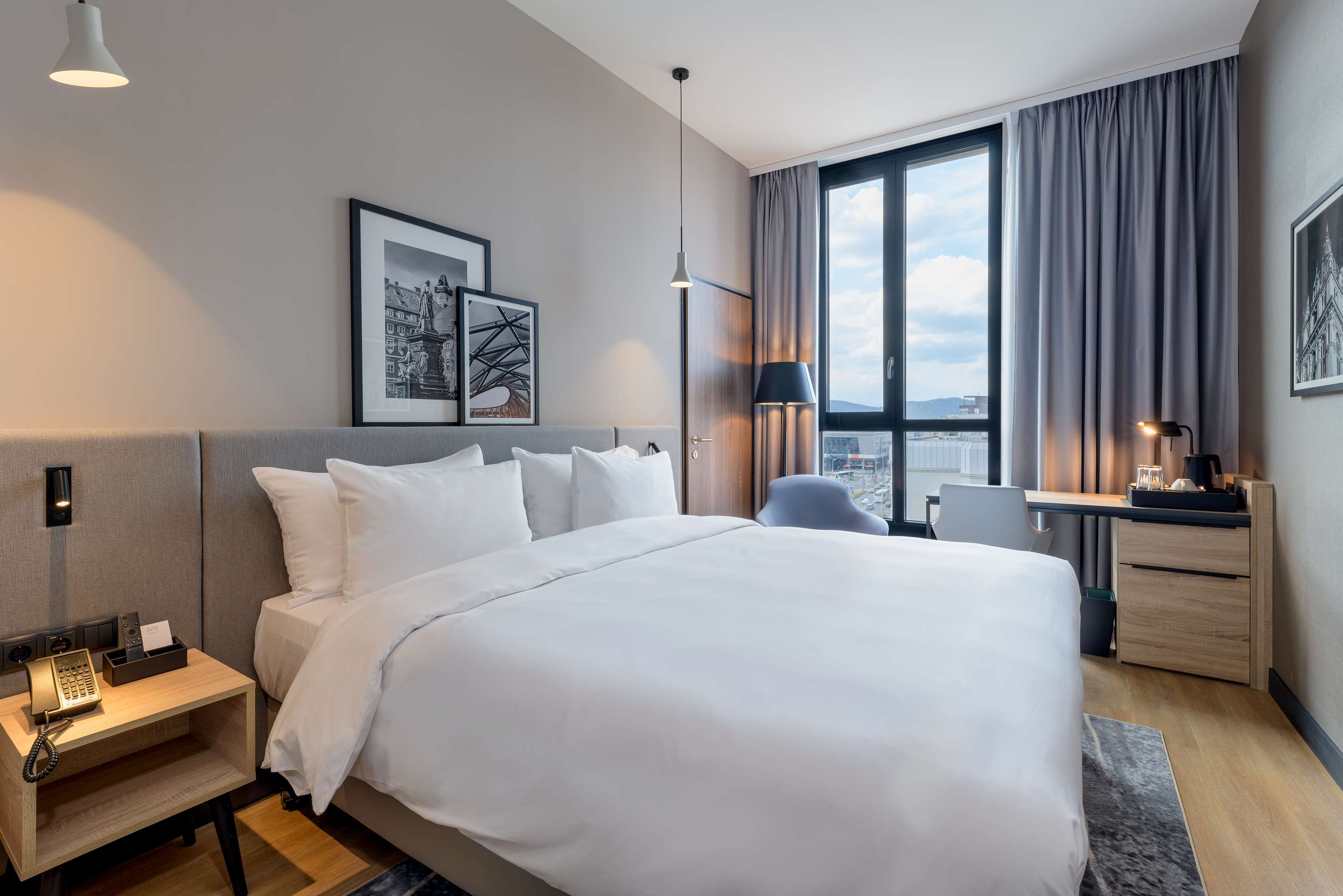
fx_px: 560
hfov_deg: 100.4
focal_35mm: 15
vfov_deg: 77.3
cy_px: 448
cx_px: 672
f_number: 11
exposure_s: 1/5
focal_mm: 15
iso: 100
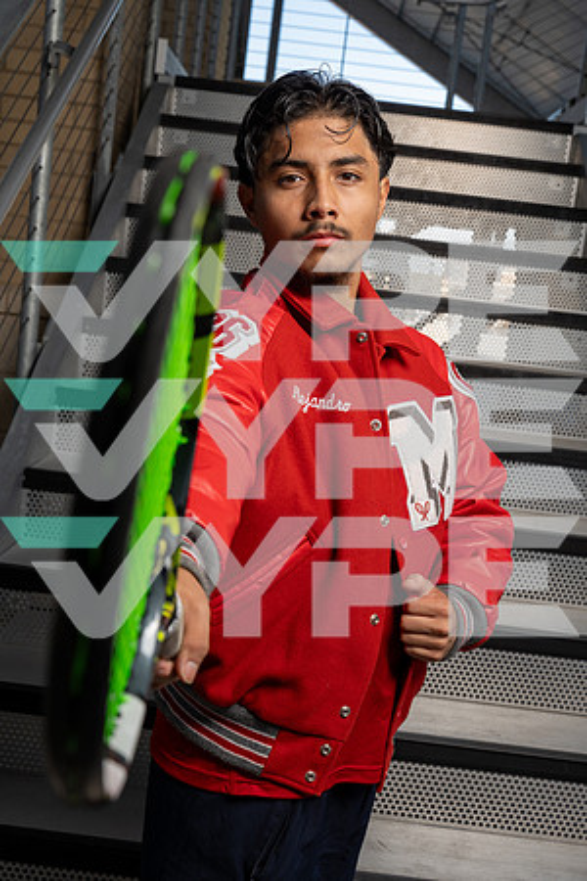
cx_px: 294
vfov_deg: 39.6
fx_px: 1223
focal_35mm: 50
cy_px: 440
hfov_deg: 27.0
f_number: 8
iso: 250
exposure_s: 1/250
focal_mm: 50
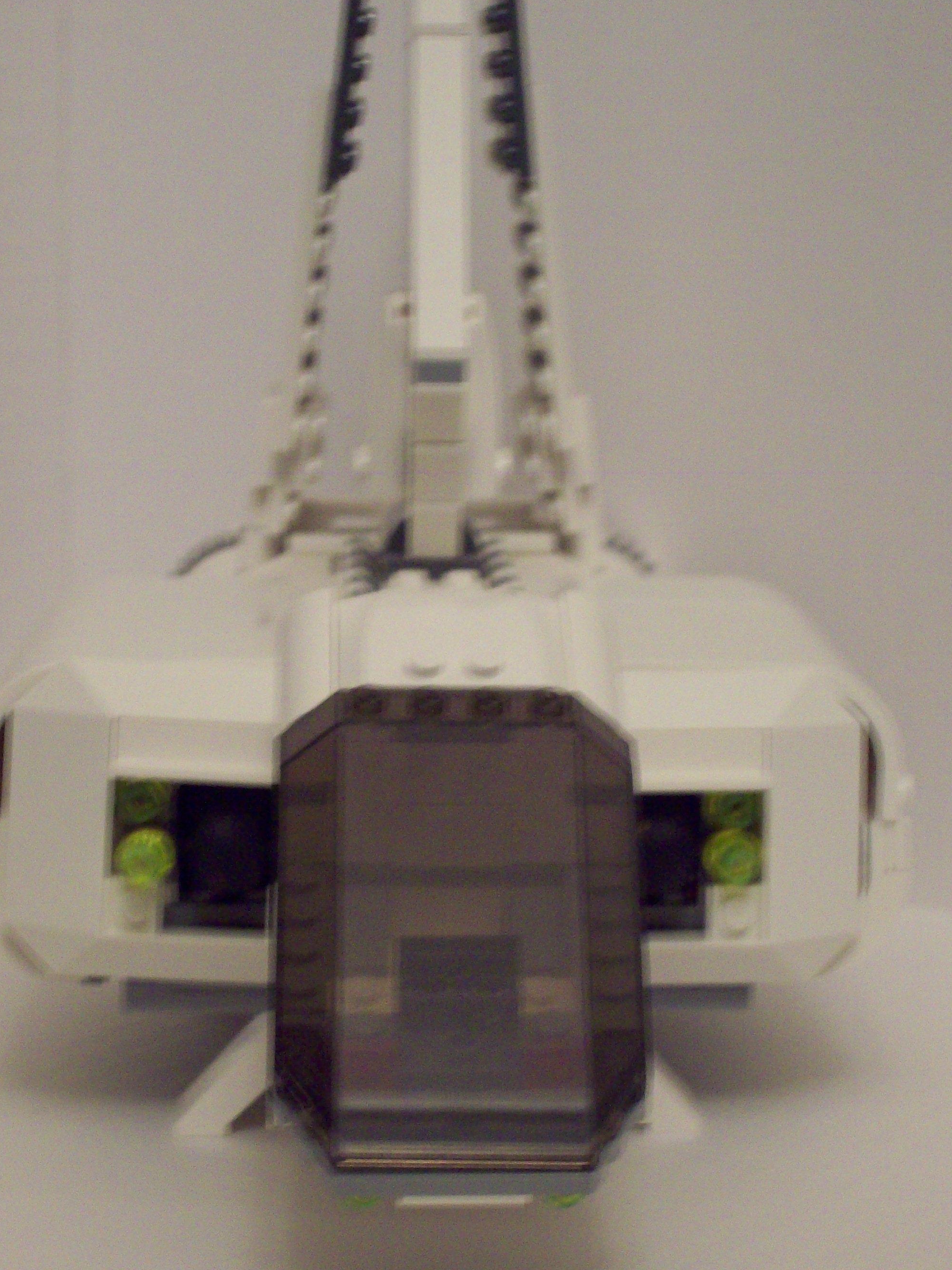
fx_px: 3887
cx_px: 478
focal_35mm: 106
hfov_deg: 14.0
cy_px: 684
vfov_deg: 18.5
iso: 200
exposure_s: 1/8
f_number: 4.7
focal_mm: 15.3
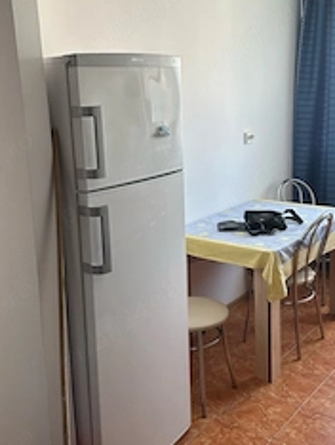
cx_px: 158
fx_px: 528
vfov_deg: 45.7
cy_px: 202
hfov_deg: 35.2
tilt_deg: -10.9
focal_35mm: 41
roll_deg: +1.7
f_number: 1.78
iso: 250
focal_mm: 6.86
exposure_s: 1/107
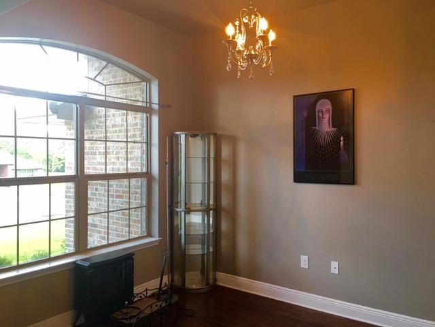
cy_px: 164
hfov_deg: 61.7
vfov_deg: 48.2
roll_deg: -0.1
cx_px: 218
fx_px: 364
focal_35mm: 29
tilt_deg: -0.6
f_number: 2.2
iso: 40
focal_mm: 4.15
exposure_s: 1/33
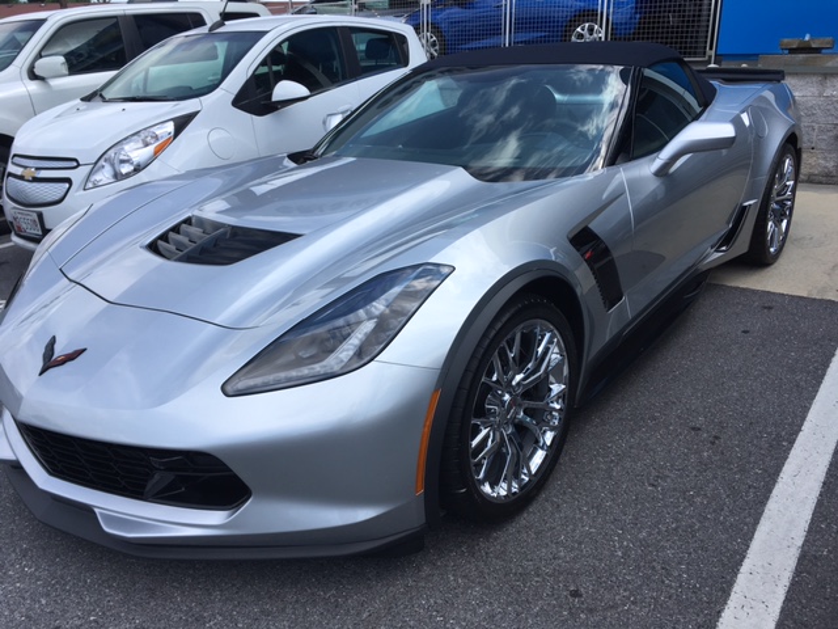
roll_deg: -0.8
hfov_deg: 61.7
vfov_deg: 48.2
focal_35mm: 29
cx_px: 419
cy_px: 314
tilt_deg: -18.6
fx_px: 702
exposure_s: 1/1054
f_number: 2.2
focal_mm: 4.15
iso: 25
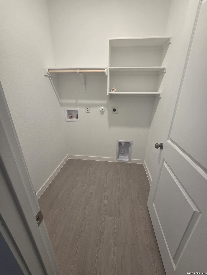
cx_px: 104
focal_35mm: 13
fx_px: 104
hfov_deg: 89.9
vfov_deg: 106.2
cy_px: 138
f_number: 2.2
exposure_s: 1/60
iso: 200
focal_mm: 2.2
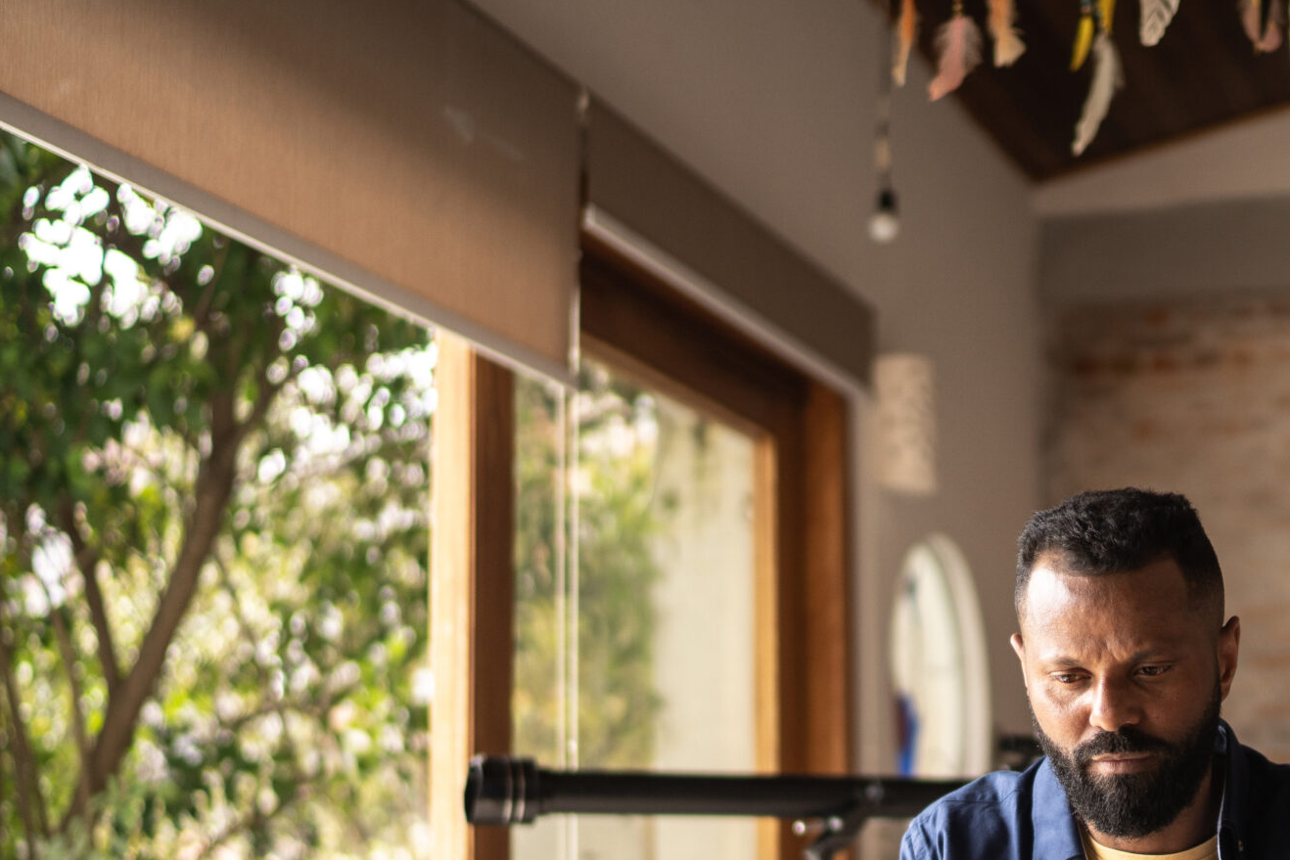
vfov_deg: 19.8
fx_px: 2437
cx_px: 1140
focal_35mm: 68
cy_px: 707
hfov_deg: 28.6
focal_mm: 35
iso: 200
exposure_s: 1/1600
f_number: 1.4
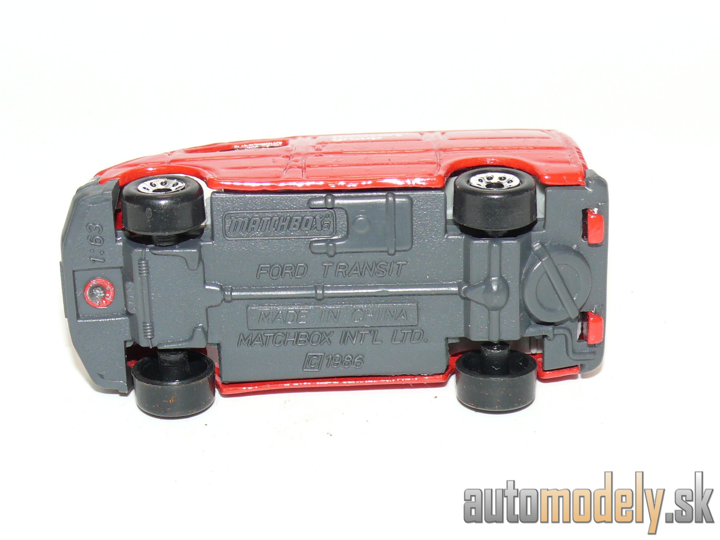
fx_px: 2018
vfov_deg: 15.2
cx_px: 360
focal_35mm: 97
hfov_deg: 20.2
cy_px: 270
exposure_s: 1/30
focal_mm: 13.2
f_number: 4
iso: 100
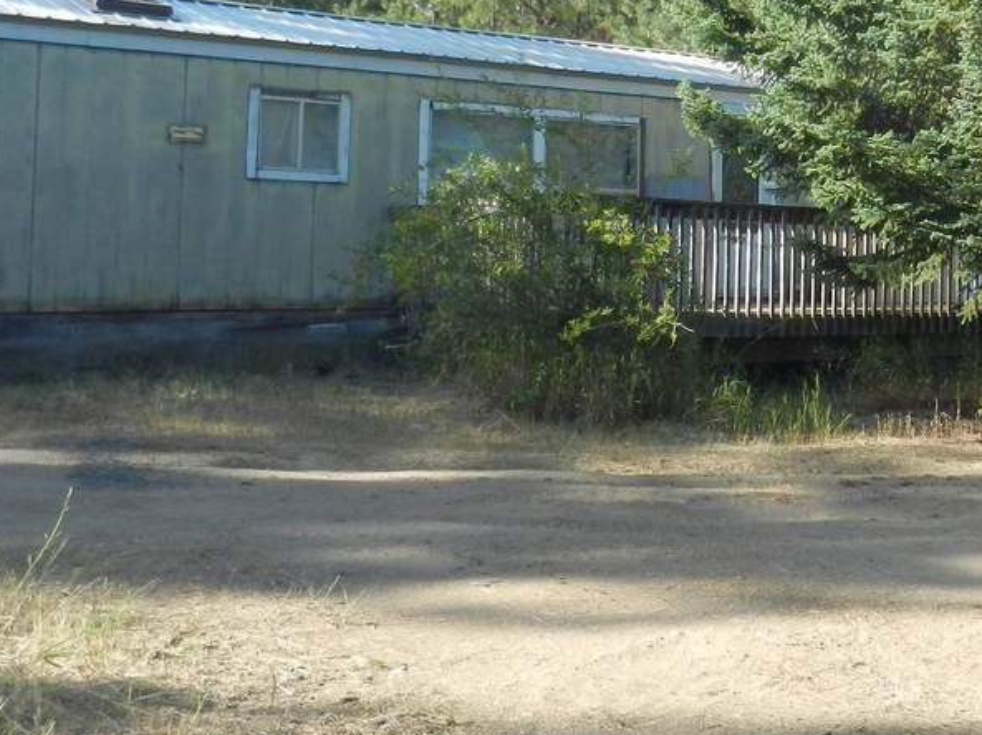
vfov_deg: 26.6
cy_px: 174
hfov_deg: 33.3
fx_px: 1531
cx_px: 917
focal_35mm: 54
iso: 160
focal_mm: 4.5
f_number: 3.5
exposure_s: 1/400
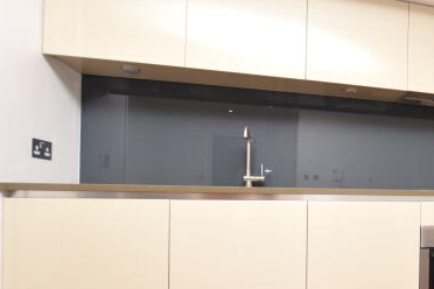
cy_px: 193
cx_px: 376
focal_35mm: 27
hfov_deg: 59.3
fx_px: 325
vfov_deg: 47.2
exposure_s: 1/125
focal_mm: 10
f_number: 5.6
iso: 800
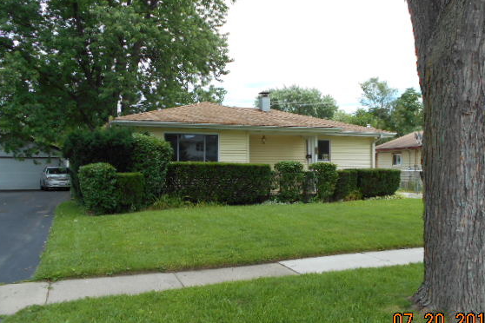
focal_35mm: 31
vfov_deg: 42.3
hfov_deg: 60.3
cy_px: 157
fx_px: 418
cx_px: 251
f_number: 3.2
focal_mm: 4.6
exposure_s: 1/400
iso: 80
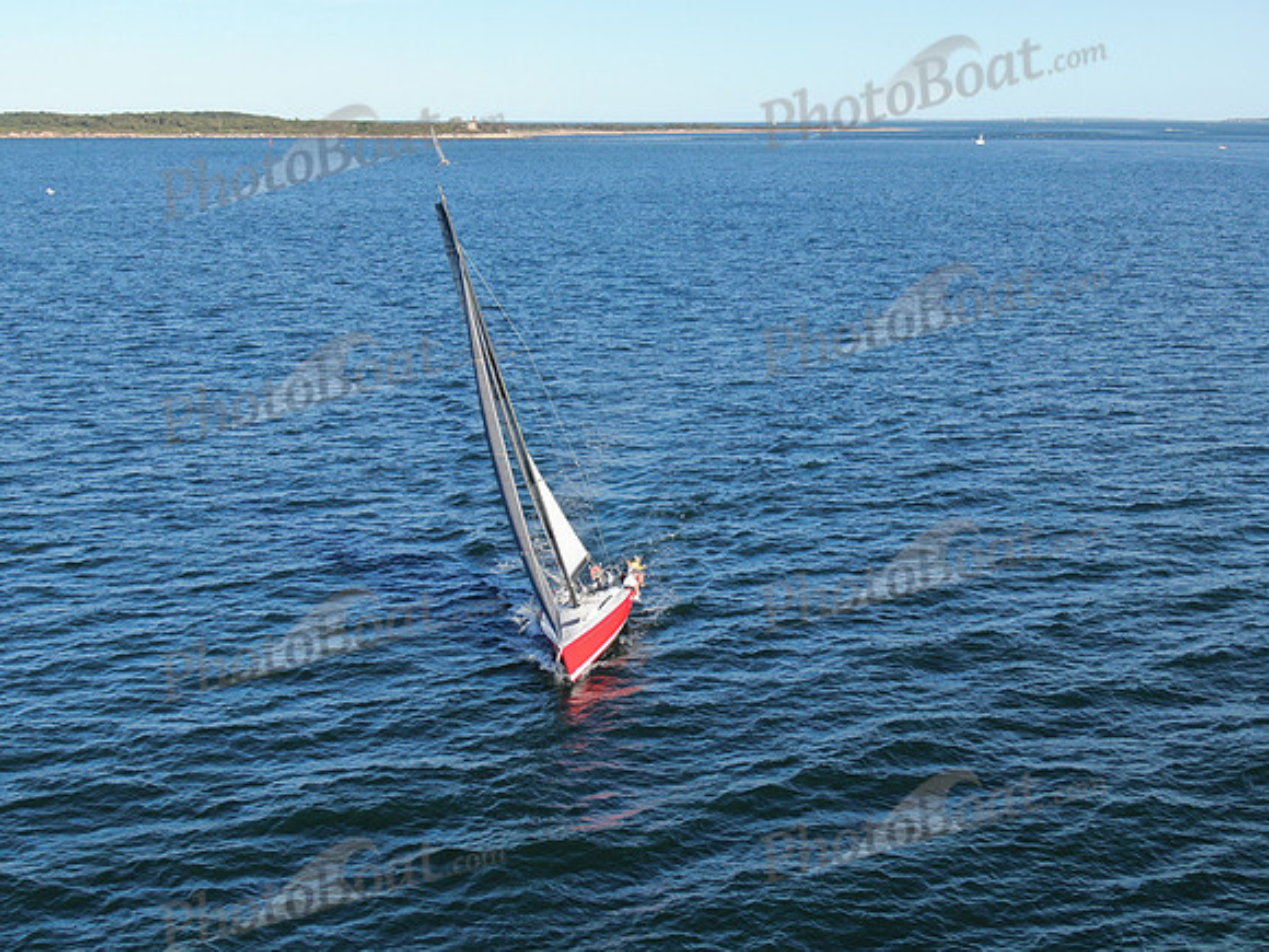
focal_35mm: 48
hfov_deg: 39.7
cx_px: 634
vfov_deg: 30.3
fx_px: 1760
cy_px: 476
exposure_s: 1/500
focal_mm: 8.6
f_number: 3.8
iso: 100
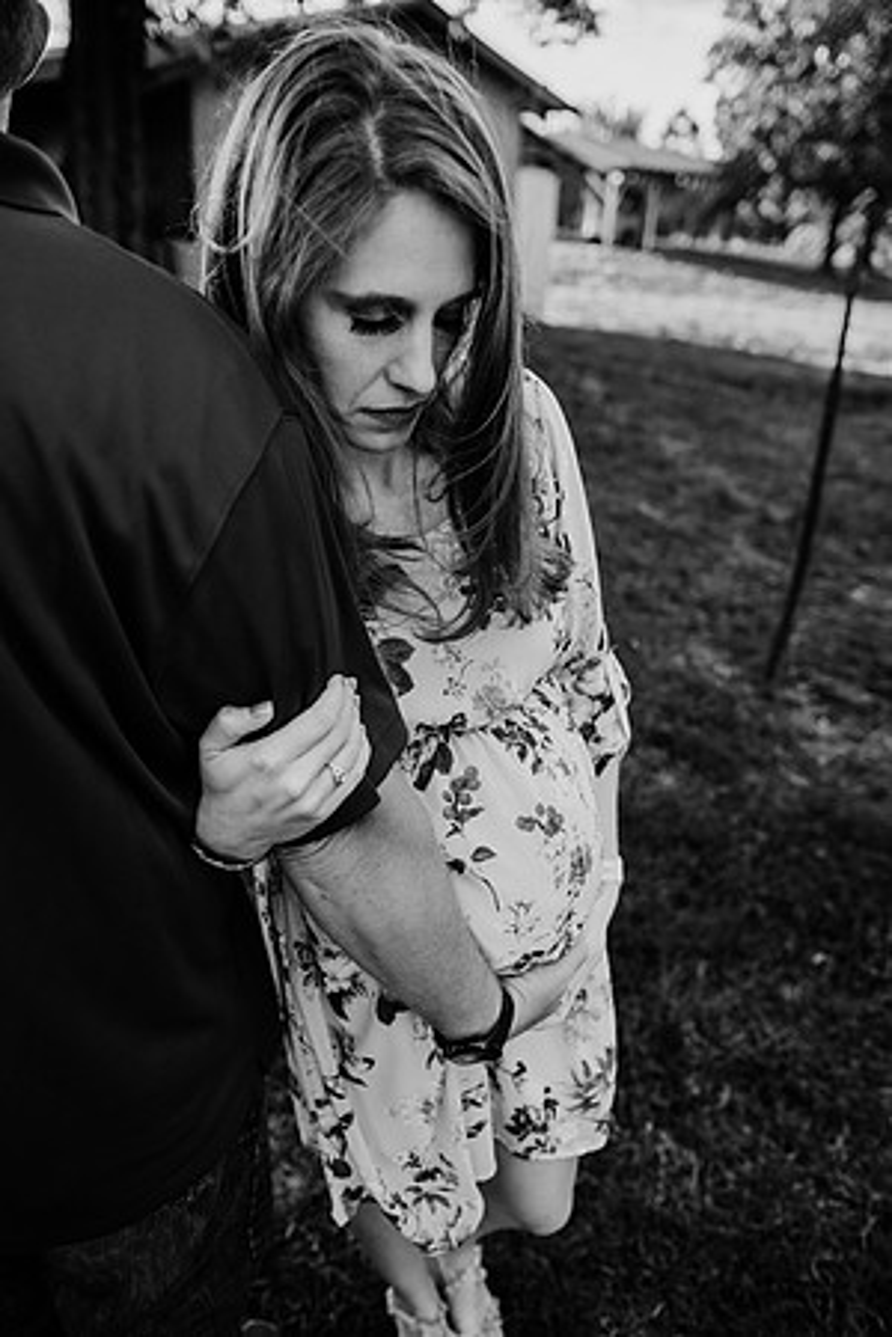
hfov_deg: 53.1
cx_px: 446
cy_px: 668
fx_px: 892
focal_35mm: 24
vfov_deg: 73.7
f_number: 2.8
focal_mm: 24
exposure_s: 1/320
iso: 160
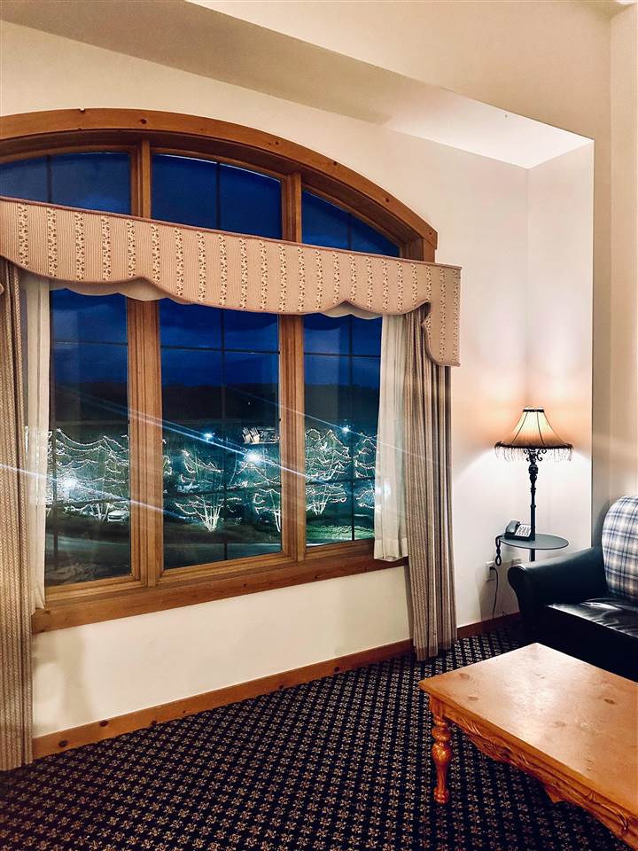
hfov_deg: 56.8
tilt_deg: -1.5
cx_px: 319
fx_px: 590
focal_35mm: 24
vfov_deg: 71.6
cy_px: 426
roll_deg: -0.1
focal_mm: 6.86
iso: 1000
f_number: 1.78
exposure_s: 1/30
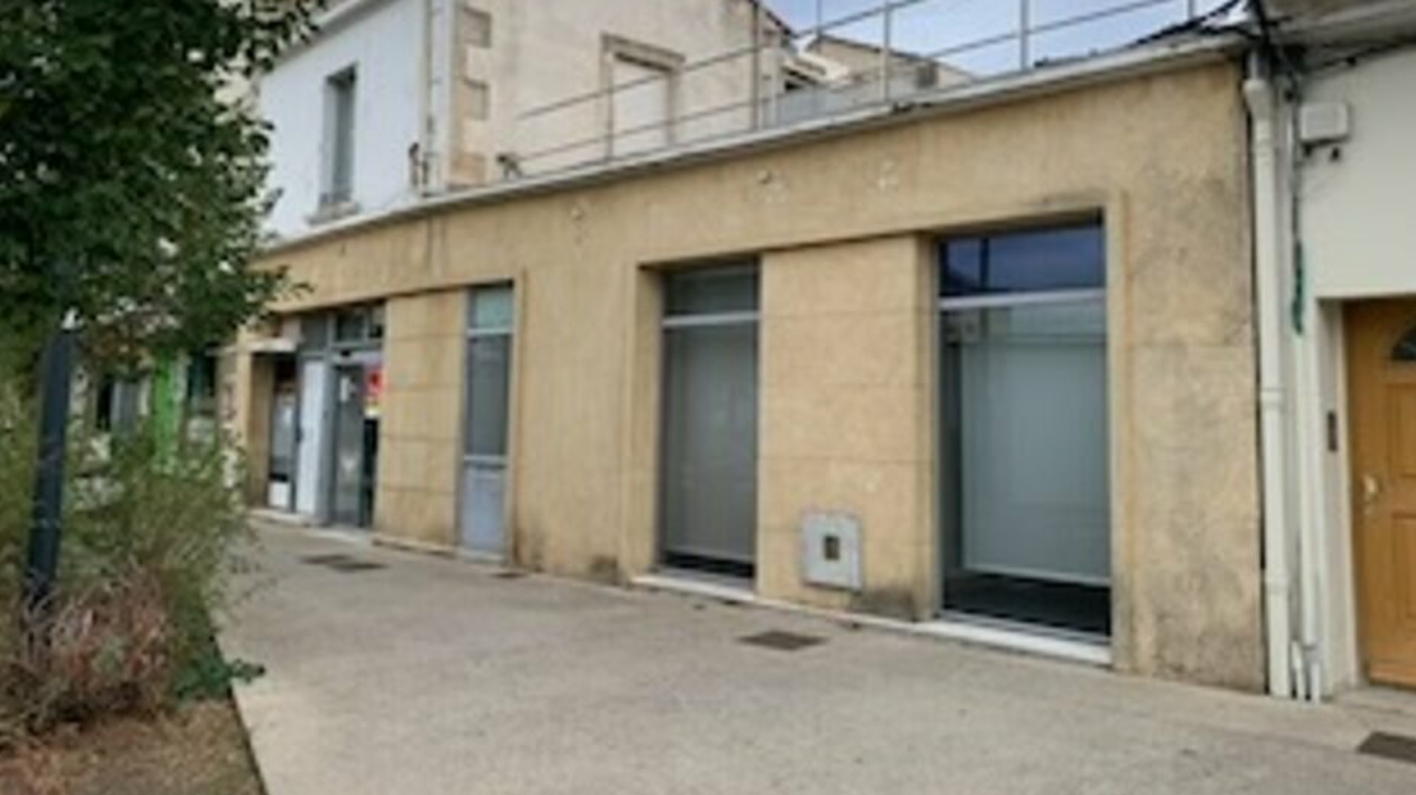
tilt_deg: +6.9
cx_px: 717
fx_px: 1089
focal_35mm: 29
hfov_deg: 66.1
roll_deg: -1.4
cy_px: 311
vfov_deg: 39.9
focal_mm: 4.25
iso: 25
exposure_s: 1/945
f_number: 1.8
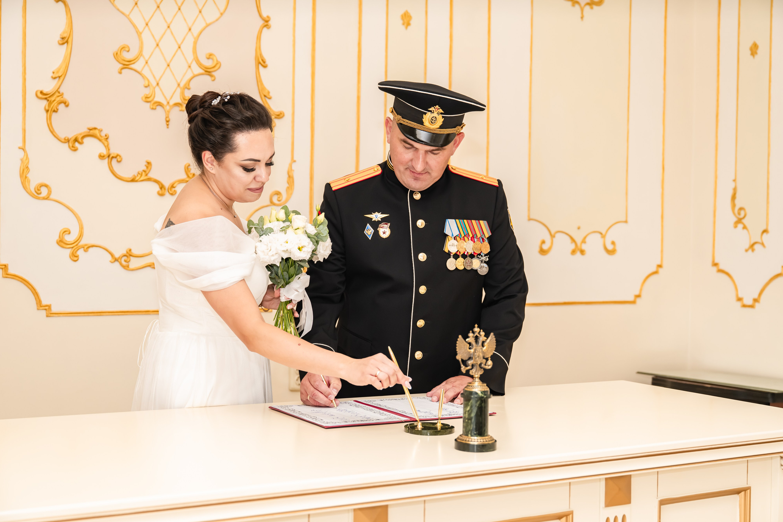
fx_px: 1022
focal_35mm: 47
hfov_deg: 41.9
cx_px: 389
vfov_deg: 28.6
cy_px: 259
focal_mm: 46
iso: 500
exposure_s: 1/250
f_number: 3.5
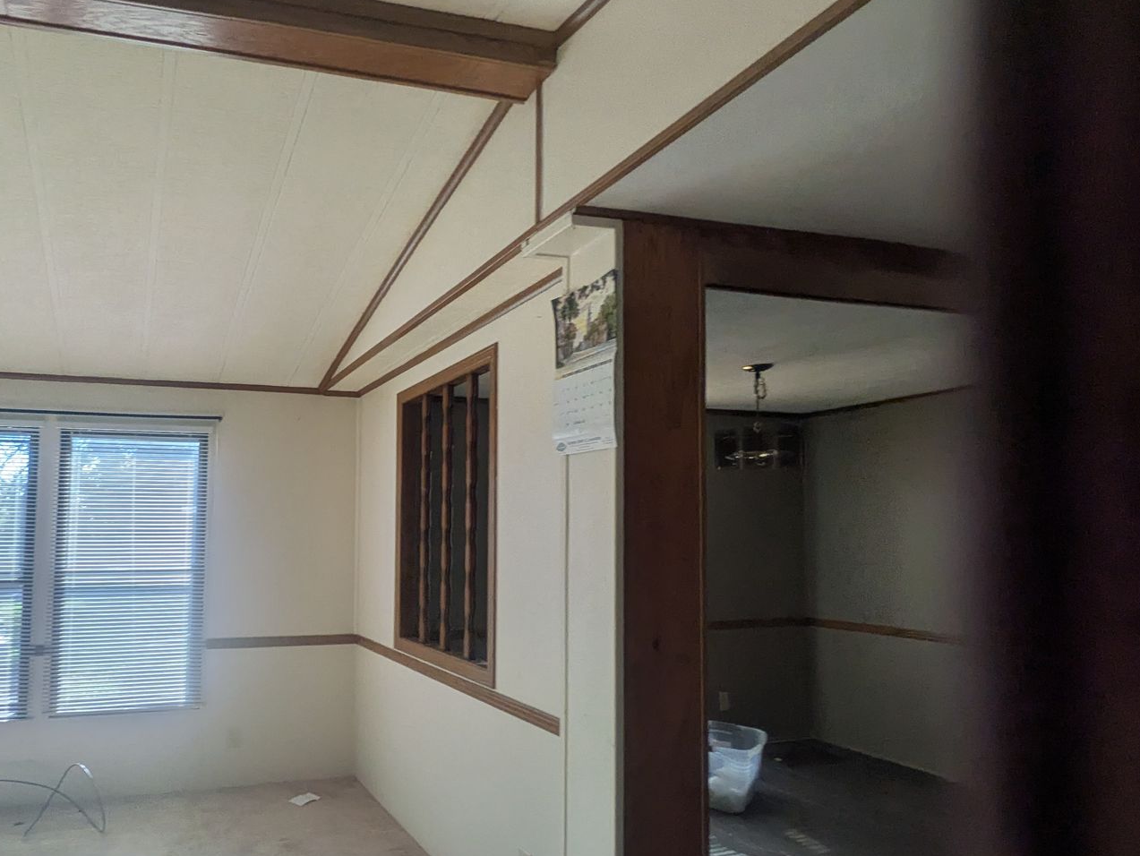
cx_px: 301
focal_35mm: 22
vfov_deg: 60.8
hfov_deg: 71.7
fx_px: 725
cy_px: 493
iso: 53
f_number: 2.2
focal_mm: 1.83
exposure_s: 1/330
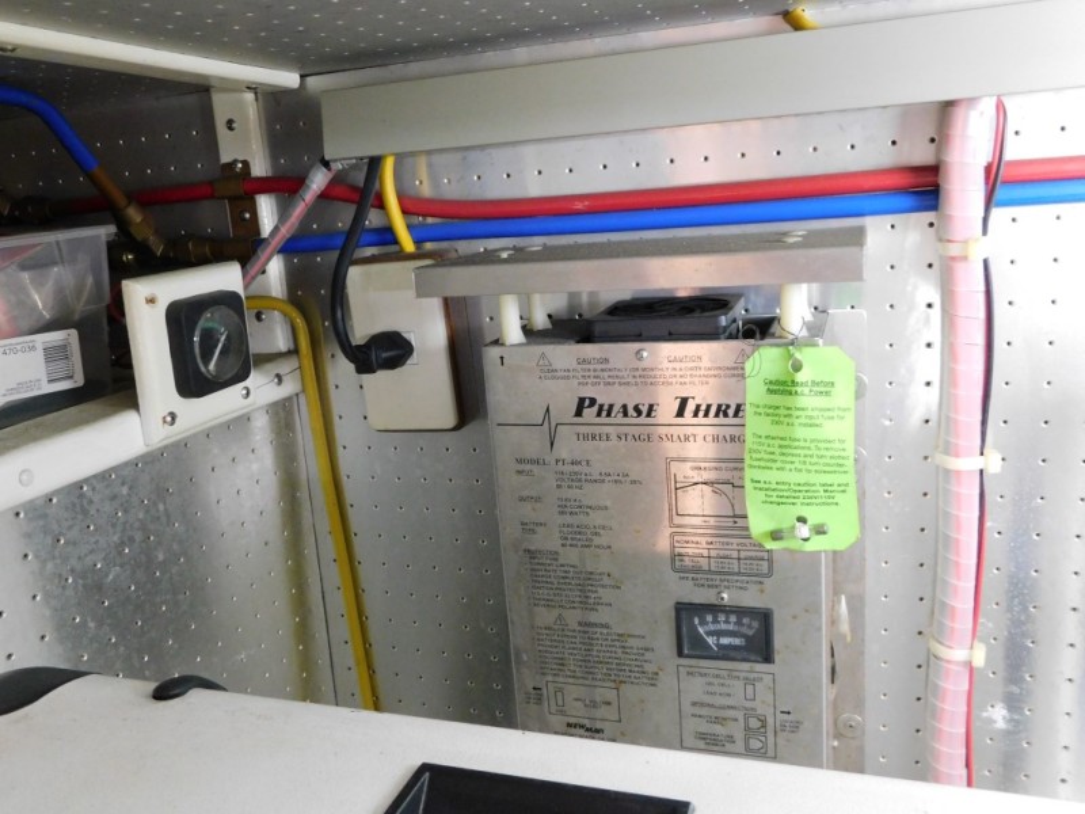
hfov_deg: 60.0
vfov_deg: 46.8
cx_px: 542
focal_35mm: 30
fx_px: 940
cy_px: 407
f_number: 3.2
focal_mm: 5.3
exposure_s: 1/8
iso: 500
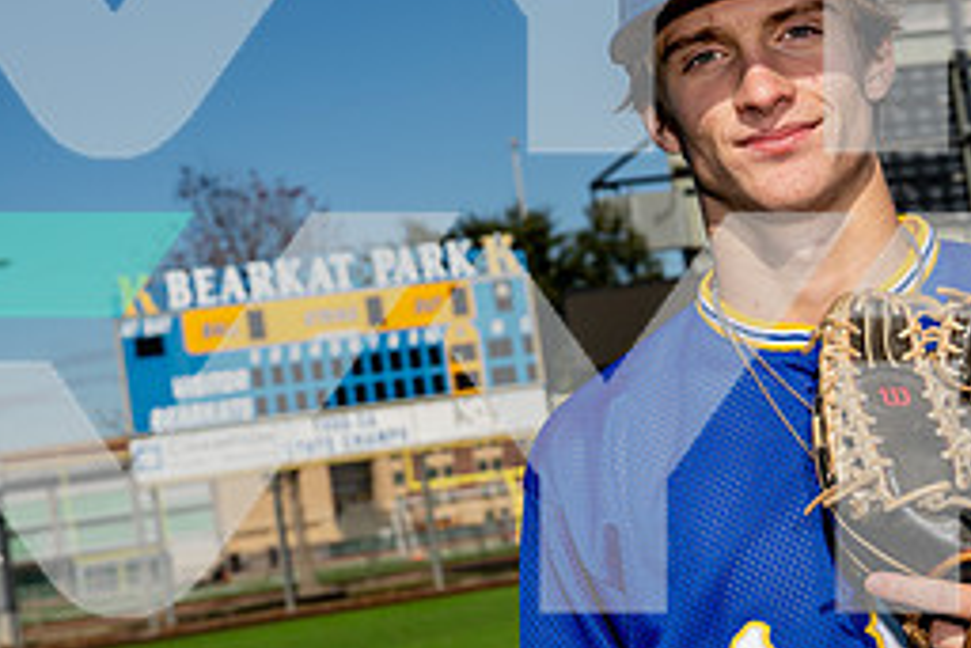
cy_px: 415
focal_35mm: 95
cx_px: 762
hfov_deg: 21.2
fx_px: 2564
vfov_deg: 14.4
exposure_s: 1/2000
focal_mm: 42
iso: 100
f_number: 5.6
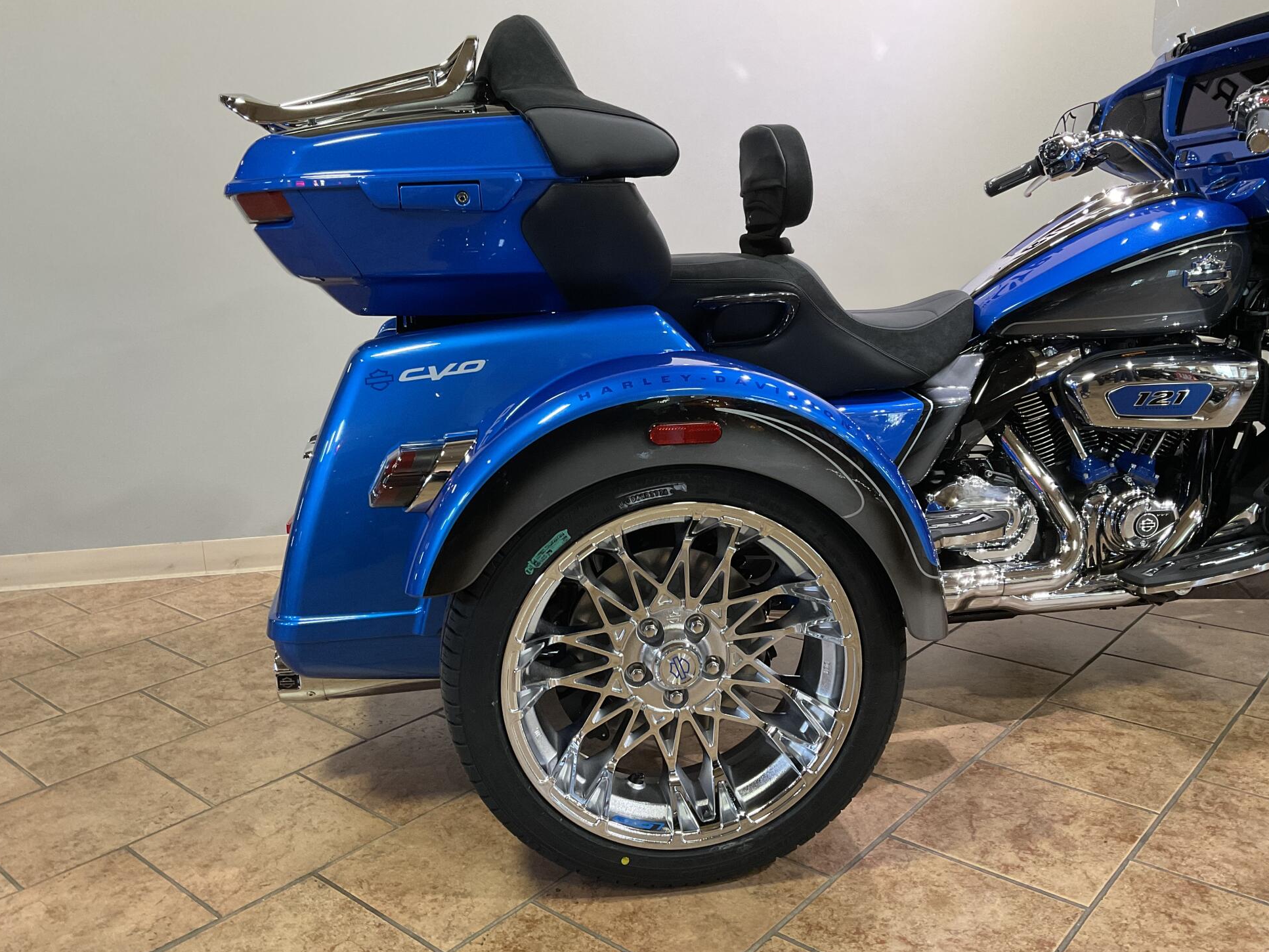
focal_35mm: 30
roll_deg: +1.9
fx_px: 1100
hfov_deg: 60.0
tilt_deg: -13.3
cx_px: 638
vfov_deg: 46.8
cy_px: 482
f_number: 1.8
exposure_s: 1/60
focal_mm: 3
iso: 100
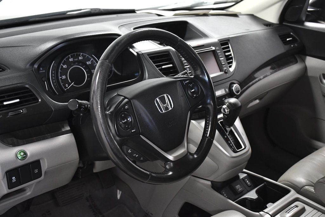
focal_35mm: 45
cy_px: 108
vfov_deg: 29.9
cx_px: 162
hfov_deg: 43.6
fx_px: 406
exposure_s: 1/250
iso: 2500
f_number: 4
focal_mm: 30
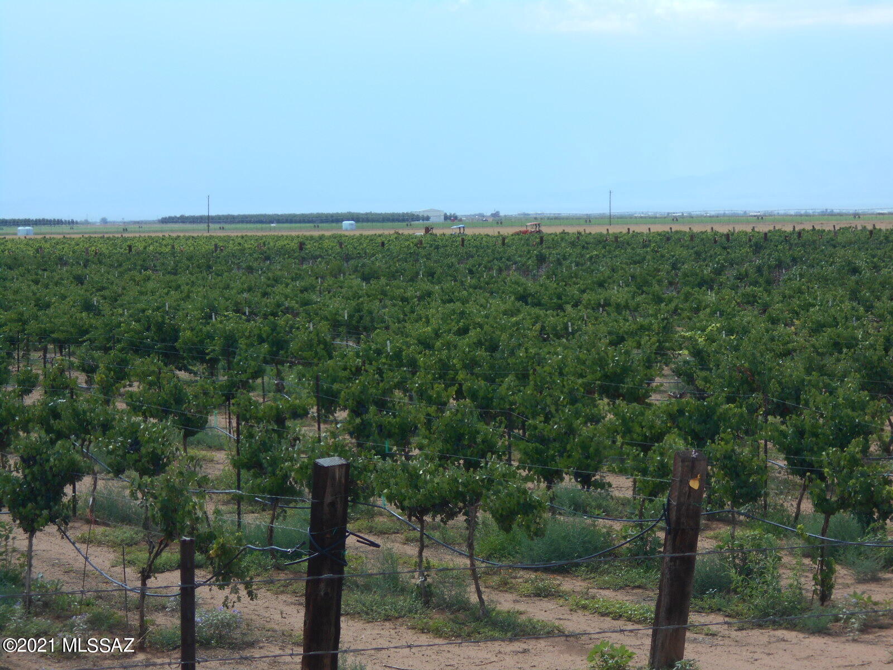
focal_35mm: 130
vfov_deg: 11.4
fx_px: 3354
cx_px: 446
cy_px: 335
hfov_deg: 15.2
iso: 80
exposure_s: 1/320
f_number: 6.5
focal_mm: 23
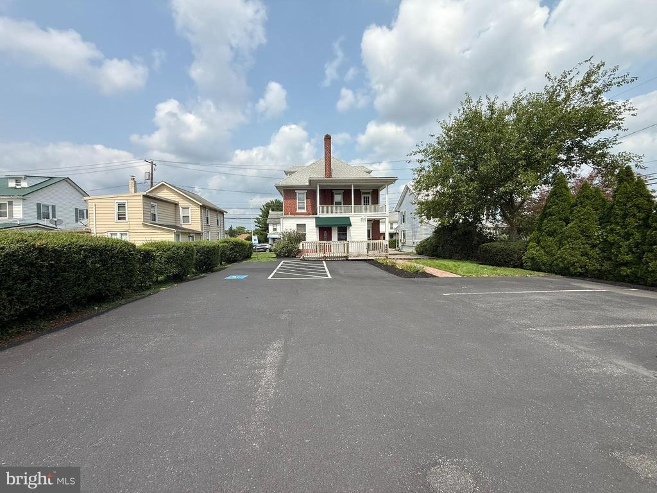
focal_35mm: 14
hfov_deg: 102.1
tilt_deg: -0.9
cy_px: 246
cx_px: 328
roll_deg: +0.4
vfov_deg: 85.7
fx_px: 266
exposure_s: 1/2320
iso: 50
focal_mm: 2.22
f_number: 2.2
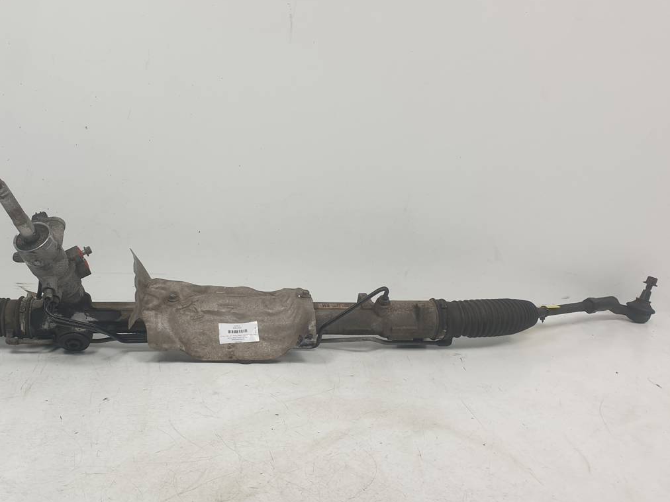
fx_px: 716
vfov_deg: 38.7
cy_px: 258
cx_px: 201
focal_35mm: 37
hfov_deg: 48.9
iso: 50
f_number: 2.4
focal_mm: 4.3
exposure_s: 1/255
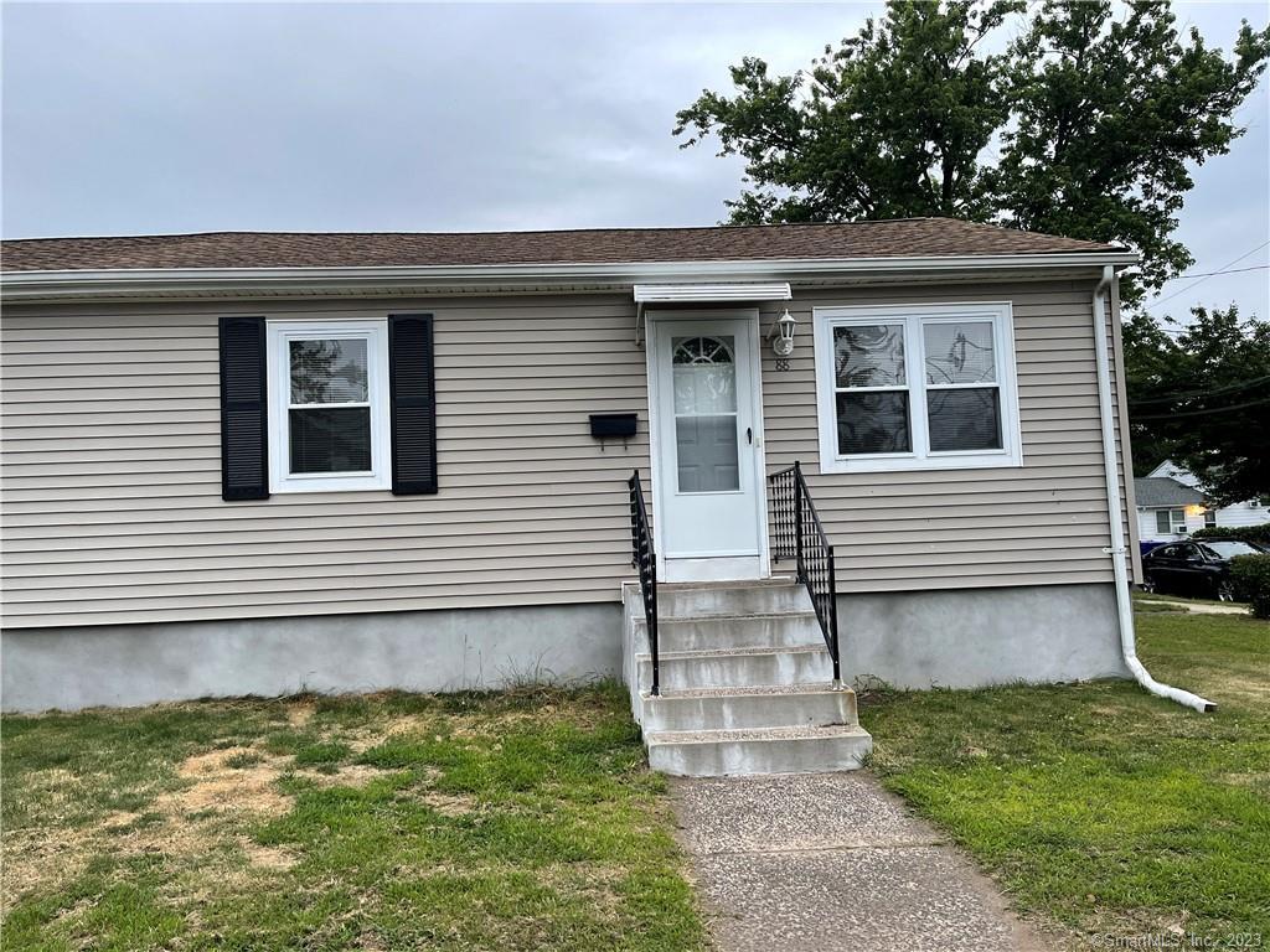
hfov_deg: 67.3
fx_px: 954
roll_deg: +2.1
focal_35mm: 26
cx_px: 635
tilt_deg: +3.4
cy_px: 476
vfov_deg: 53.1
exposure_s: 1/103
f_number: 1.6
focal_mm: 5.1
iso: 125
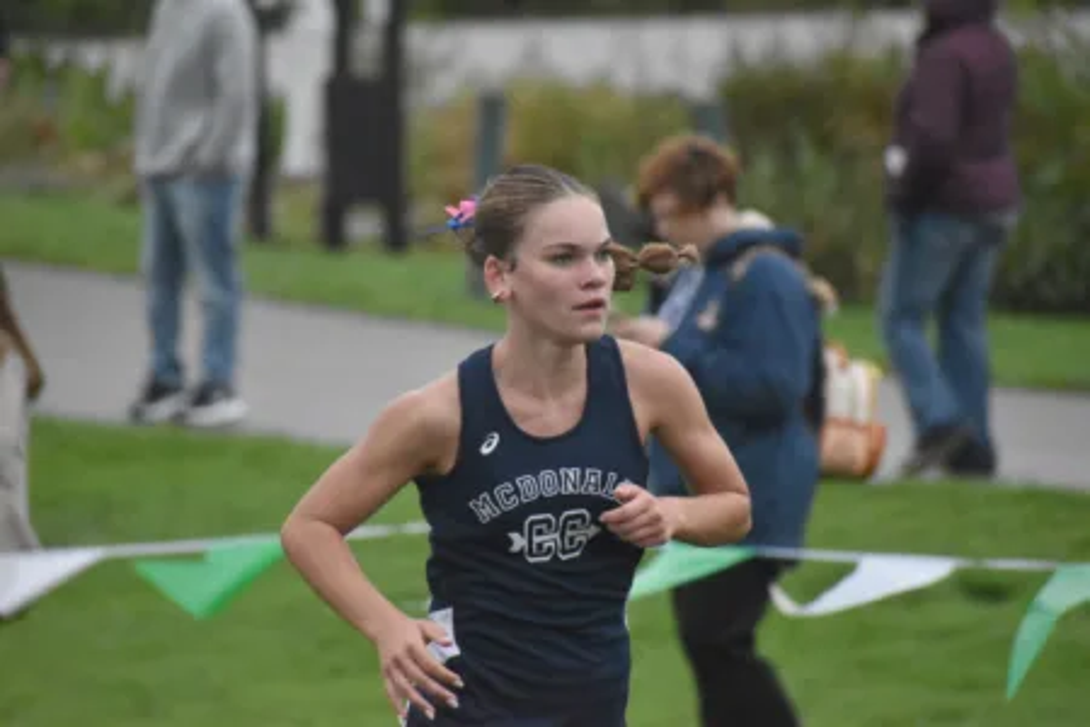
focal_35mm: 420
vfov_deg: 3.3
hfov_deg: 4.9
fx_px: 12716
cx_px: 545
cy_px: 364
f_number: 6.3
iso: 5000
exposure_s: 1/4000
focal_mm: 280
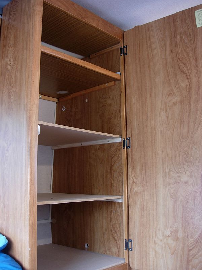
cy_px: 135
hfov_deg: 37.7
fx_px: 296
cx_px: 101
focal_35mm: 38
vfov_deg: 49.0
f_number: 2.8
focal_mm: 7.8
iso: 64
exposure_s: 1/4.8
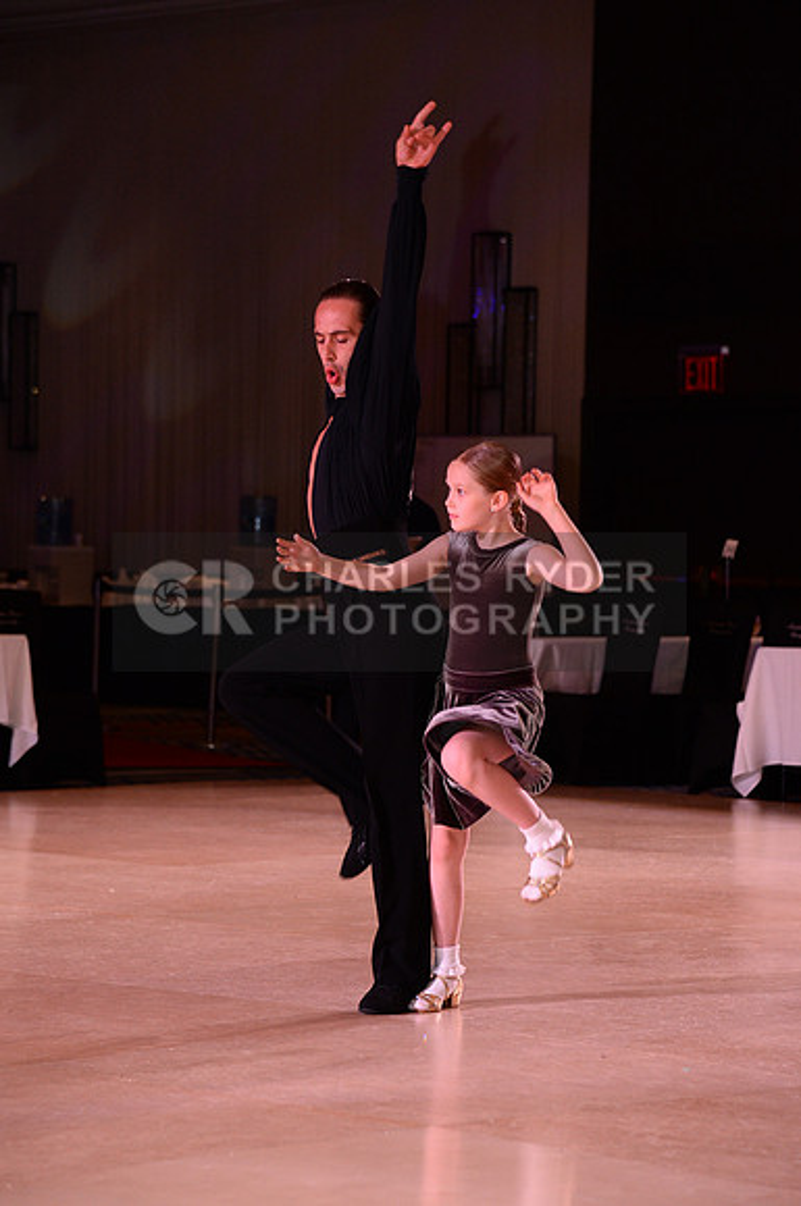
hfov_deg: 11.4
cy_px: 603
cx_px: 400
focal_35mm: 120
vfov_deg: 17.1
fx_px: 4017
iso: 2500
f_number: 6.3
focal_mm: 120
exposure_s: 1/250
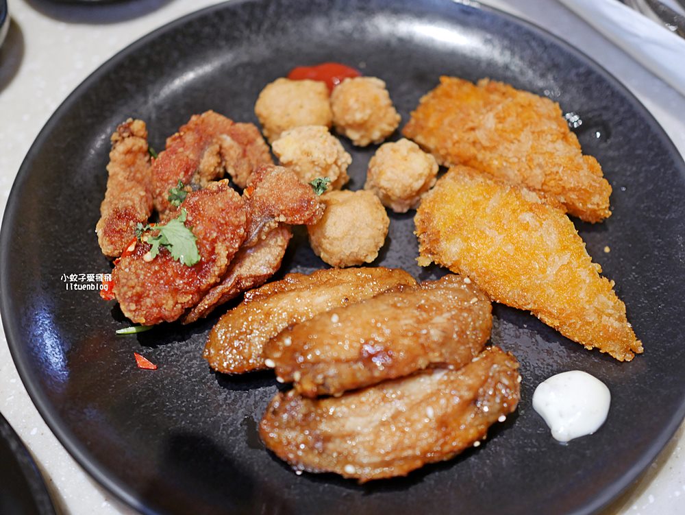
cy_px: 258
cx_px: 342
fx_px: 990
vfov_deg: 29.1
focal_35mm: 50
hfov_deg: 38.2
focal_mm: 25
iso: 400
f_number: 1.8
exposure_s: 1/60
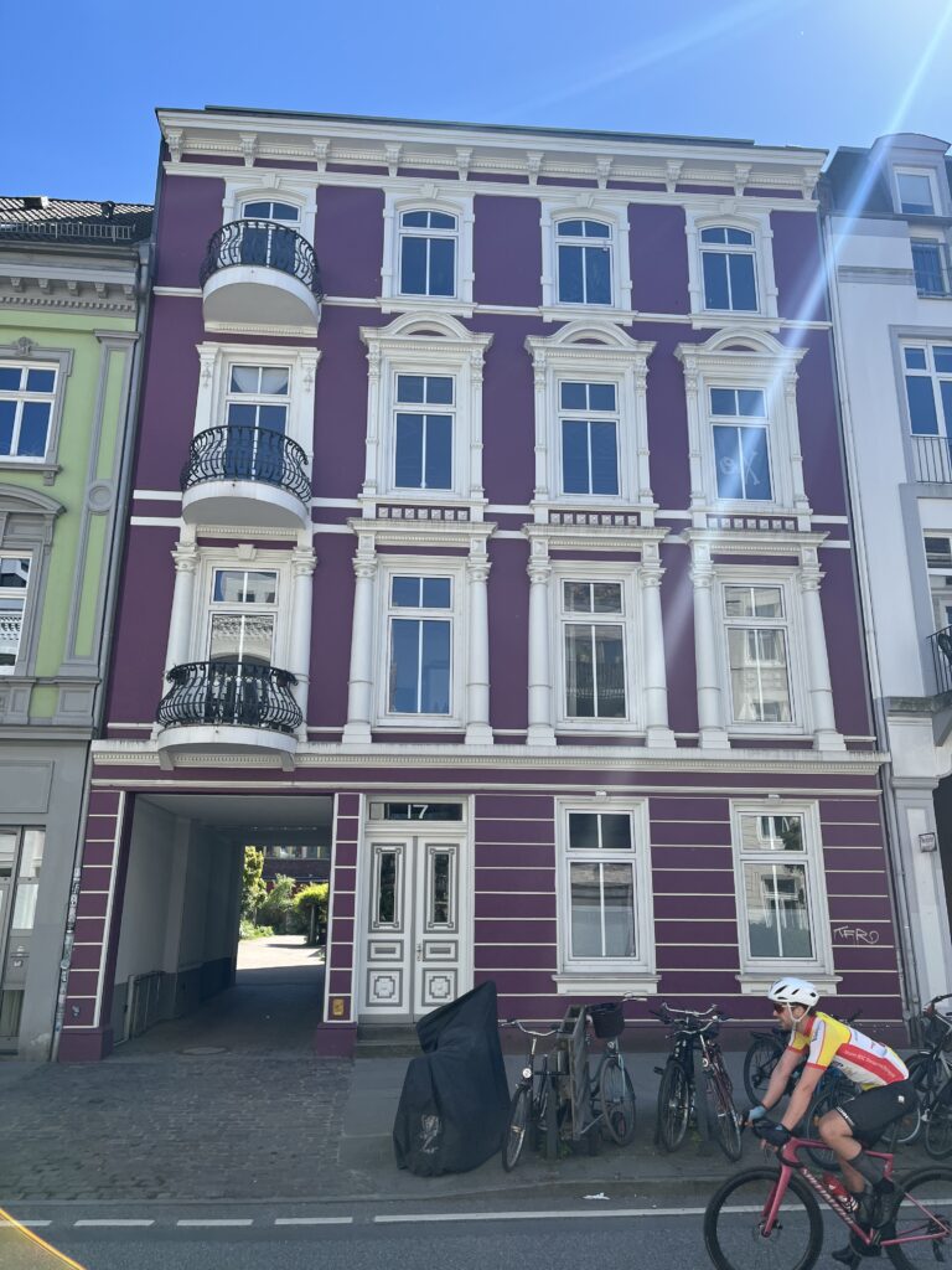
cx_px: 476
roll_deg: -0.3
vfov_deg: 67.3
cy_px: 635
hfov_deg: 53.1
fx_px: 953
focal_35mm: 26
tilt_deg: +14.9
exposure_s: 1/2024
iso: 50
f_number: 1.6
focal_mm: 5.1
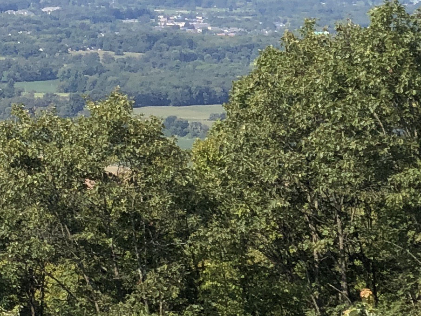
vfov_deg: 6.4
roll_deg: +1.2
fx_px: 2822
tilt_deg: -3.3
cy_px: 70
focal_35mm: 232
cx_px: -459
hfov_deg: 8.1
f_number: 2.4
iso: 16
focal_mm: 6
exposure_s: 1/867
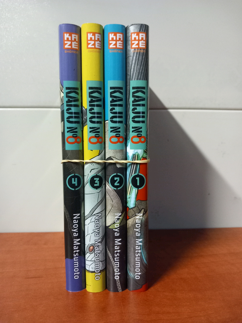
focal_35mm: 27
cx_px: 121
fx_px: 252
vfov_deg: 65.3
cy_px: 162
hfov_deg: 51.4
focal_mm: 4
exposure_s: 1/16.7
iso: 800
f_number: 1.8
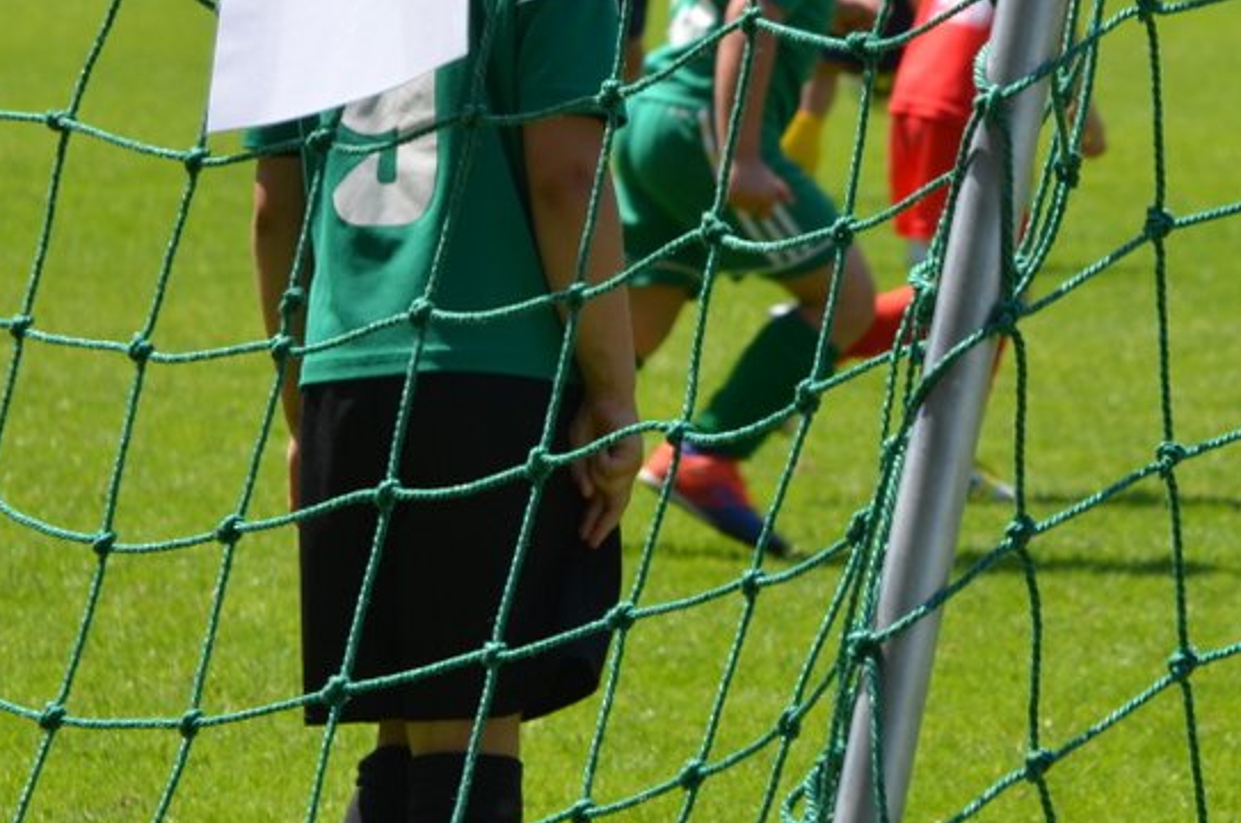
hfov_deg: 5.6
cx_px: 1127
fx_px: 12766
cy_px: 141
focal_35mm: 371
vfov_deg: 3.7
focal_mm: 112
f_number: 9
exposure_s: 1/320
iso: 200
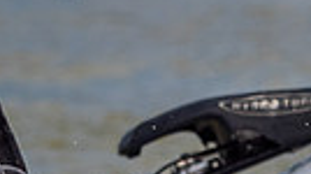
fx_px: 13813
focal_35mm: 1677
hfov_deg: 1.3
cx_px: -33
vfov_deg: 0.7
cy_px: -202
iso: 200
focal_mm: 150
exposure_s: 1/2500
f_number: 4
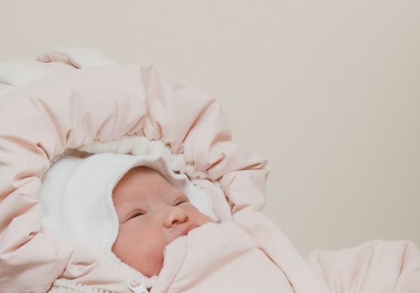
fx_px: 2284
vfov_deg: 7.3
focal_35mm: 193
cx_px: 177
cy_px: 190
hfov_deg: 10.5
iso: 100
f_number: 3.5
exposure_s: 1/160
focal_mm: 38
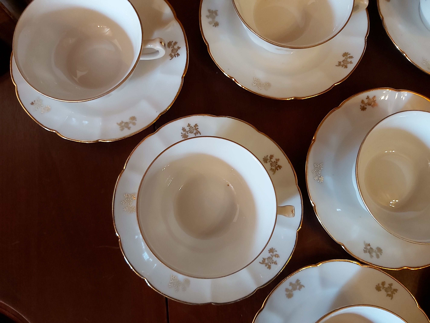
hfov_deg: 67.3
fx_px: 323
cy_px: 162
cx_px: 215
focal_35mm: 26
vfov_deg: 53.1
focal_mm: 3.92
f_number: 1.7
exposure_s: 1/33
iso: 250
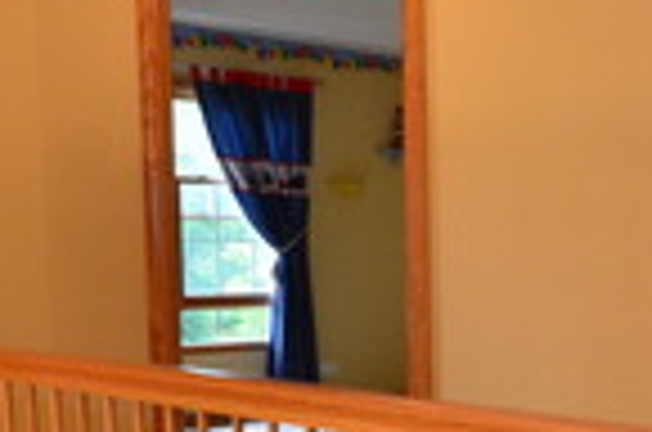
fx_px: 1193
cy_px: 346
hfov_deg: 26.4
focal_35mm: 66
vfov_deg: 20.3
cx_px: 827
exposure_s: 1/60
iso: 800
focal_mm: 10
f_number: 7.1
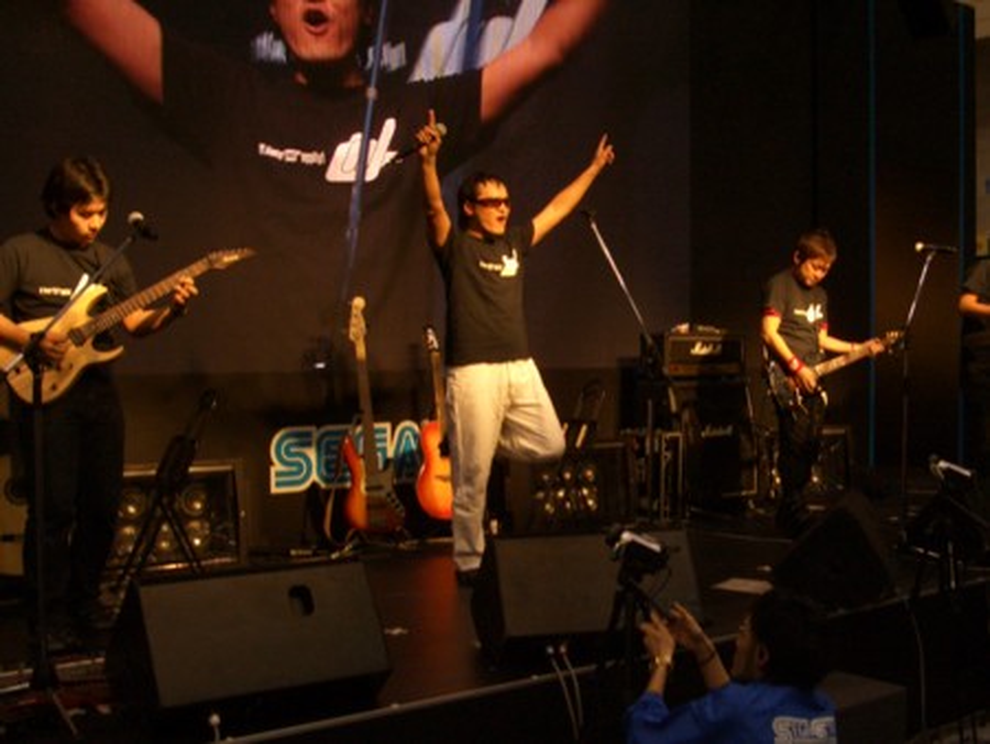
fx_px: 1173
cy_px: 372
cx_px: 495
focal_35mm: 41
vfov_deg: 35.2
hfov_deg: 45.8
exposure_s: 1/80
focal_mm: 6.8
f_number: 2.8
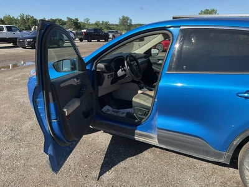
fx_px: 209
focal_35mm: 29
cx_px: 124
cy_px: 94
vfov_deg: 48.2
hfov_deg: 61.7
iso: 25
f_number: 1.8
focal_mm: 3
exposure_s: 1/869
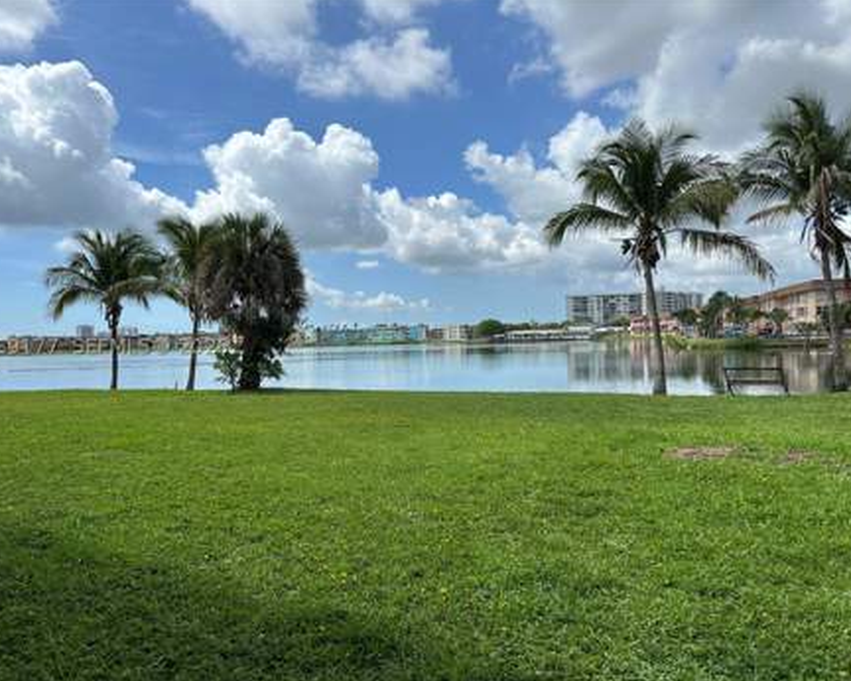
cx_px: 410
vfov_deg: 55.0
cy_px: 346
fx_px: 655
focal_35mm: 26
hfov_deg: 66.0
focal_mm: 6.86
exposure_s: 1/6623
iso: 80
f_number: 1.78
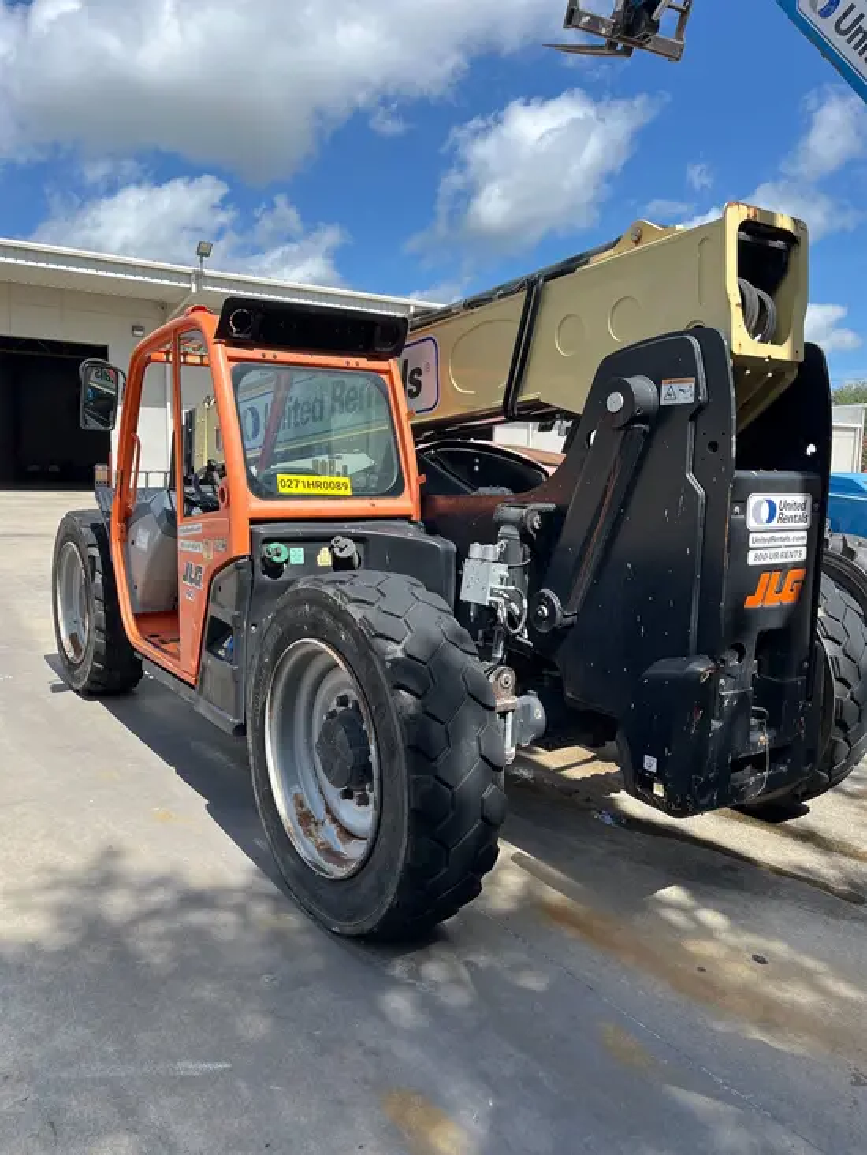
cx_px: 434
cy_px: 578
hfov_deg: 53.1
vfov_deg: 67.3
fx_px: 868
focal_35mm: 26
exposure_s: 1/1890
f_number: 1.6
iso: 50
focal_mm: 5.1
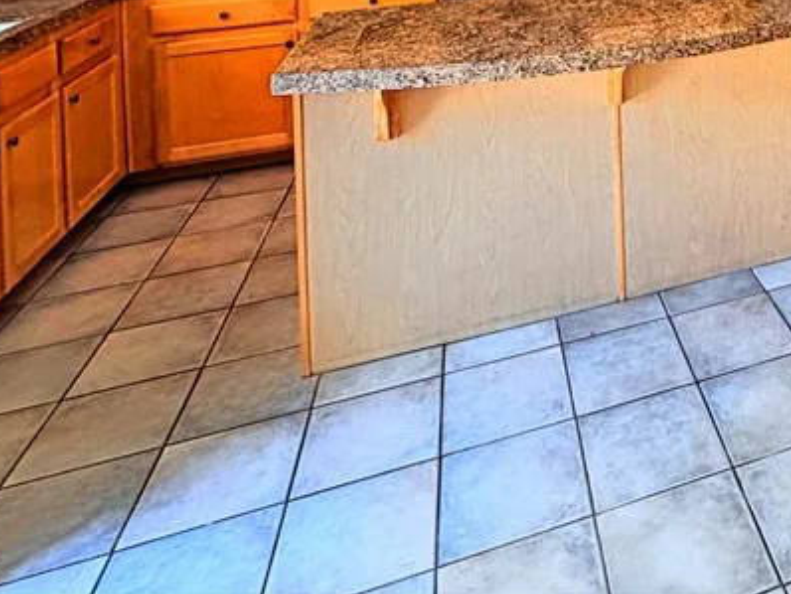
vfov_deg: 31.4
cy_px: -165
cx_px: 797
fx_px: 823
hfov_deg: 43.7
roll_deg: +1.8
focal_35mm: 36
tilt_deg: -0.8
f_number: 2.2
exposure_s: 1/120
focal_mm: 2.22
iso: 100
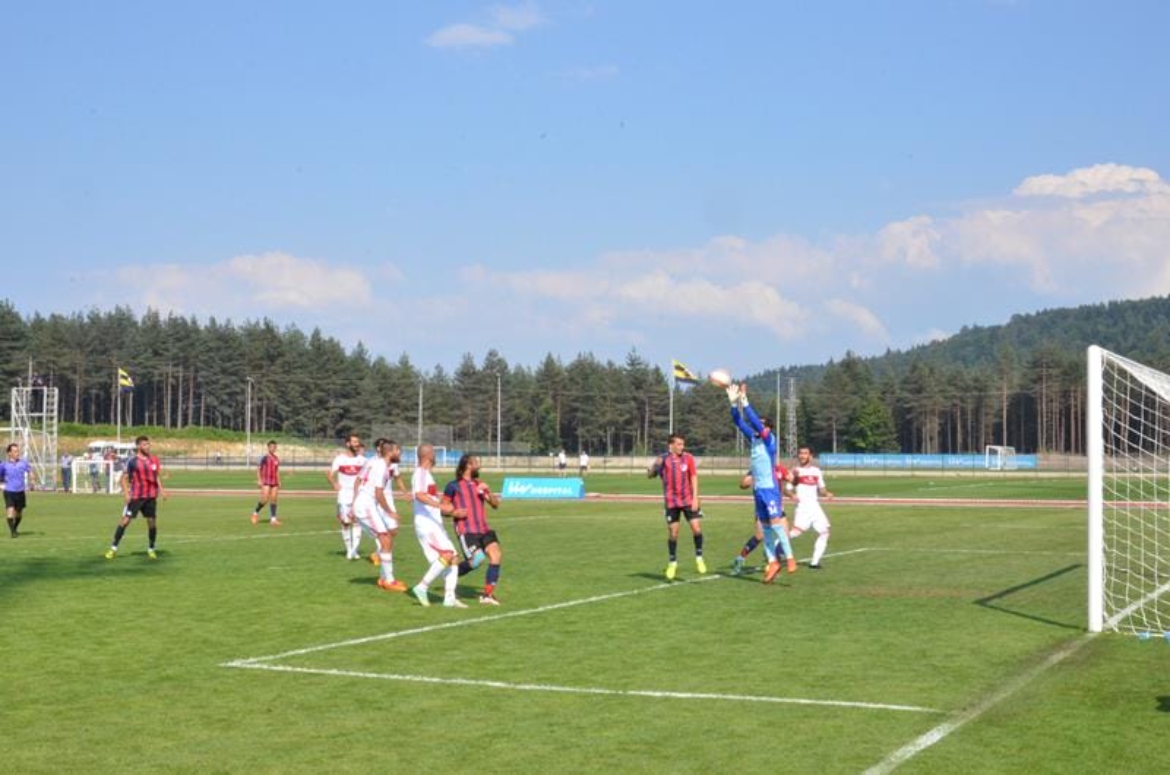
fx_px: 1703
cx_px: 585
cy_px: 388
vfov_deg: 25.6
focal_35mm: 52
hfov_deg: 37.9
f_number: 29
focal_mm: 35
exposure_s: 1/250
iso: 1250
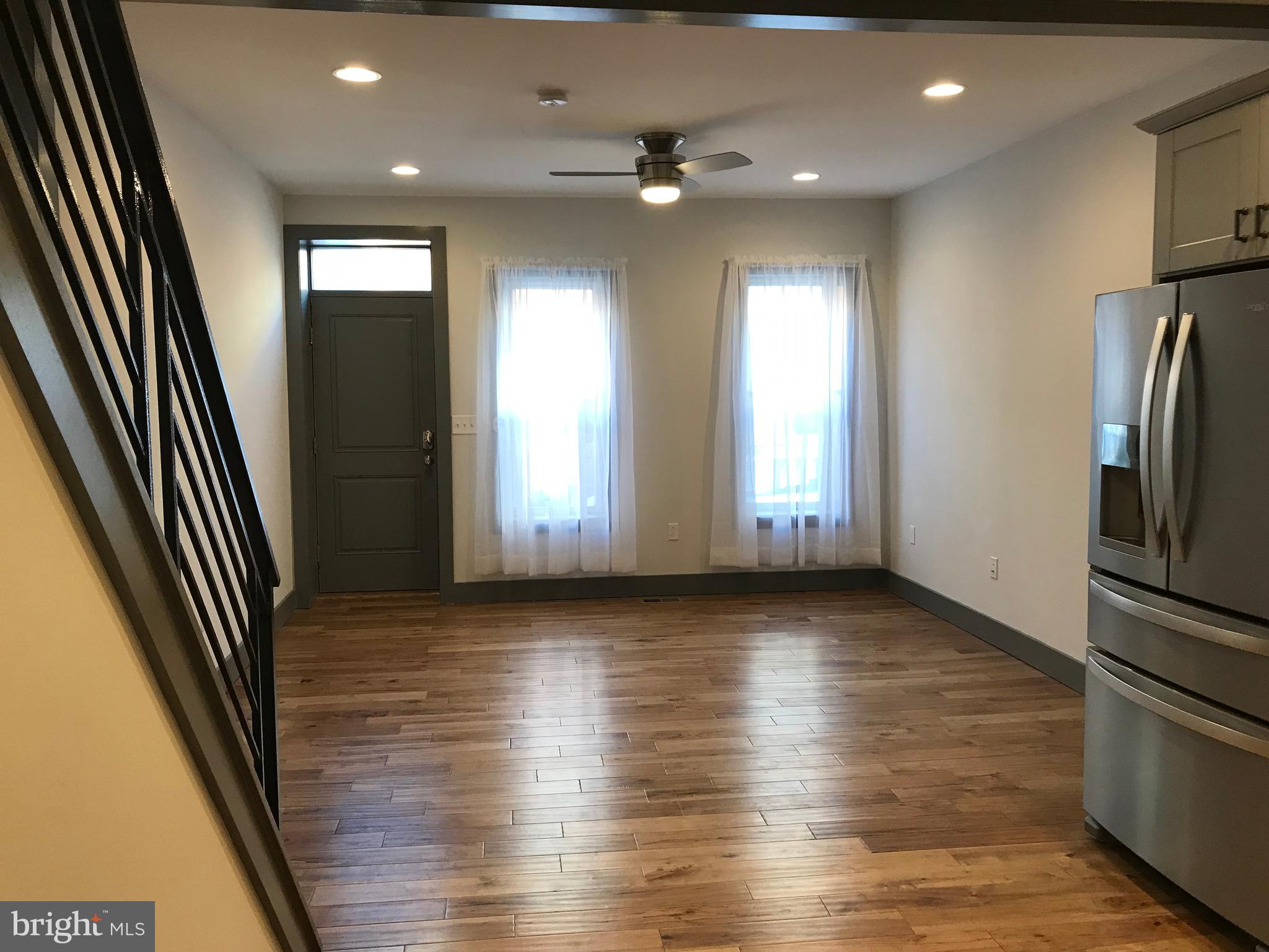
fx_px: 1026
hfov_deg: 63.4
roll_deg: +1.1
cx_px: 634
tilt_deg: -4.6
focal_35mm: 28
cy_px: 476
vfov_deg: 49.7
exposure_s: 1/30
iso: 25
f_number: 1.8
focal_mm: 3.99
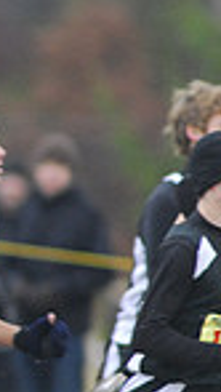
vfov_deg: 1.2
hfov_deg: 0.7
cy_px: 235
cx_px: -434
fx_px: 19280
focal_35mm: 1856
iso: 800
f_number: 4
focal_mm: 300
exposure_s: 1/640
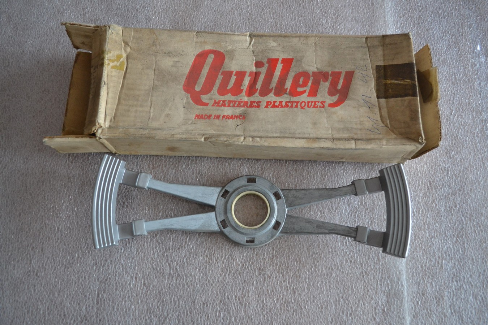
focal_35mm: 30
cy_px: 162
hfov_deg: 61.9
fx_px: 407
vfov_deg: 43.6
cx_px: 244
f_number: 3.8
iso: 1000
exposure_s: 1/60
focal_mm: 20
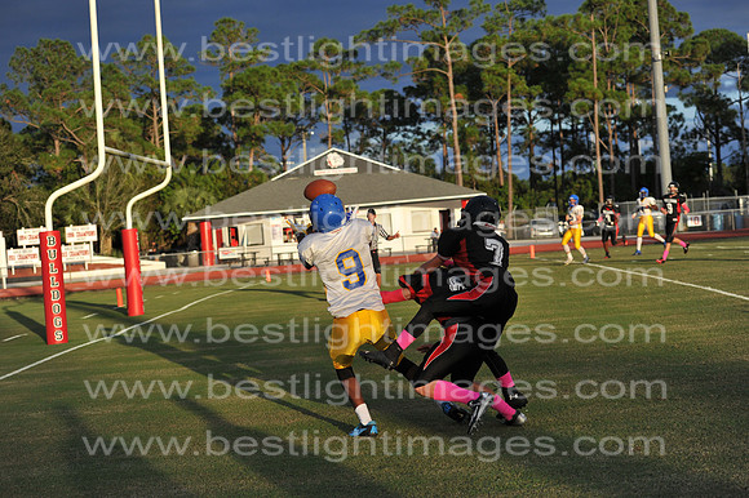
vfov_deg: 19.4
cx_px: 374
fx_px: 1456
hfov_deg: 28.9
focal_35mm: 70
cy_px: 249
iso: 800
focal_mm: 70
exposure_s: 1/5000
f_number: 3.5
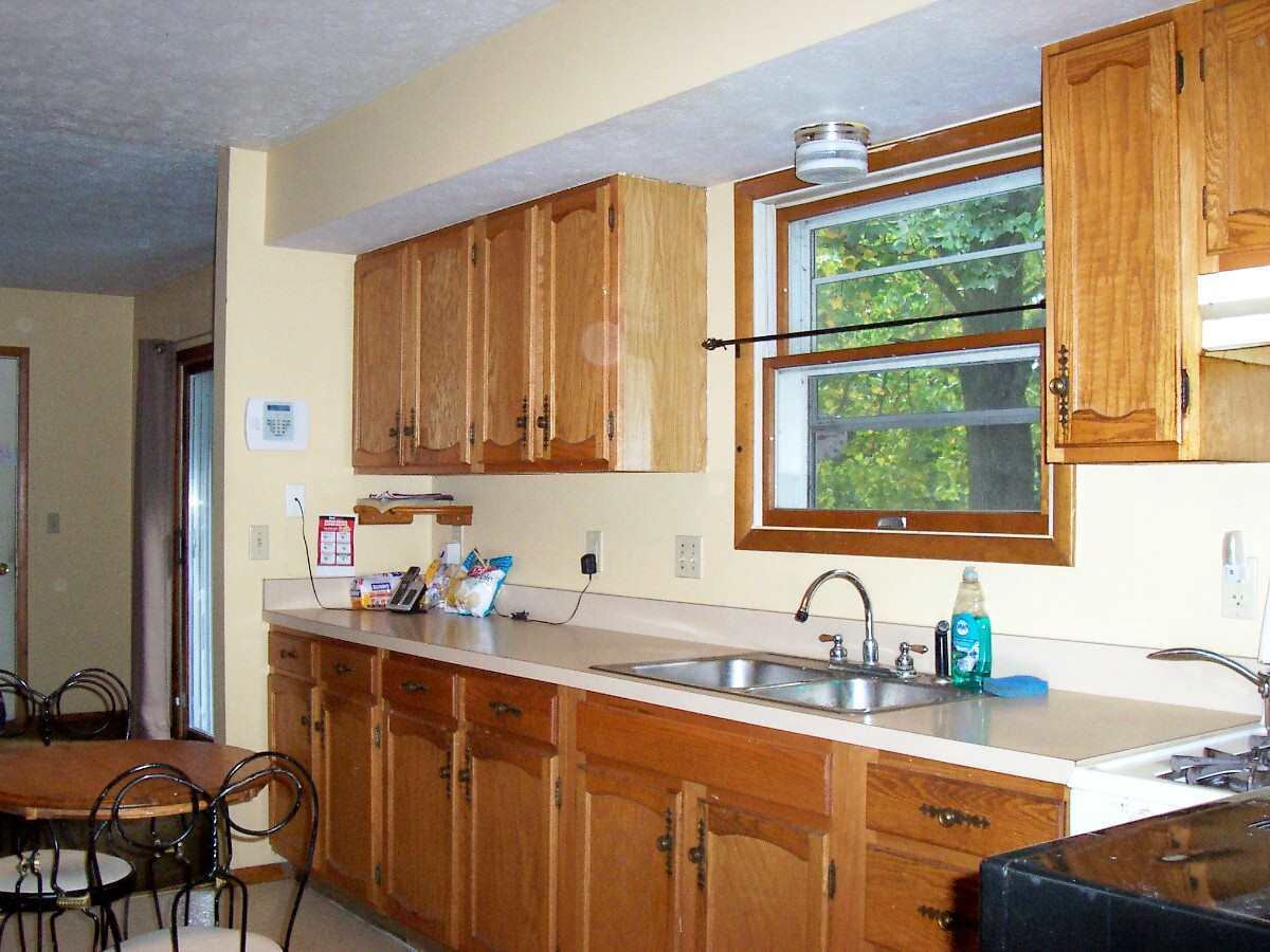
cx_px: 635
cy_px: 476
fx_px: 1357
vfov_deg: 38.7
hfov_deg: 50.1
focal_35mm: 37
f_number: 2.8
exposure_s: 1/60
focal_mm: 5.6
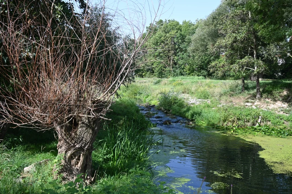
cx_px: 146
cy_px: 97
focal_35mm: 34
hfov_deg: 55.1
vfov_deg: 38.4
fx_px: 280
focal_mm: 34.5
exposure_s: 1/250
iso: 110
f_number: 5.6
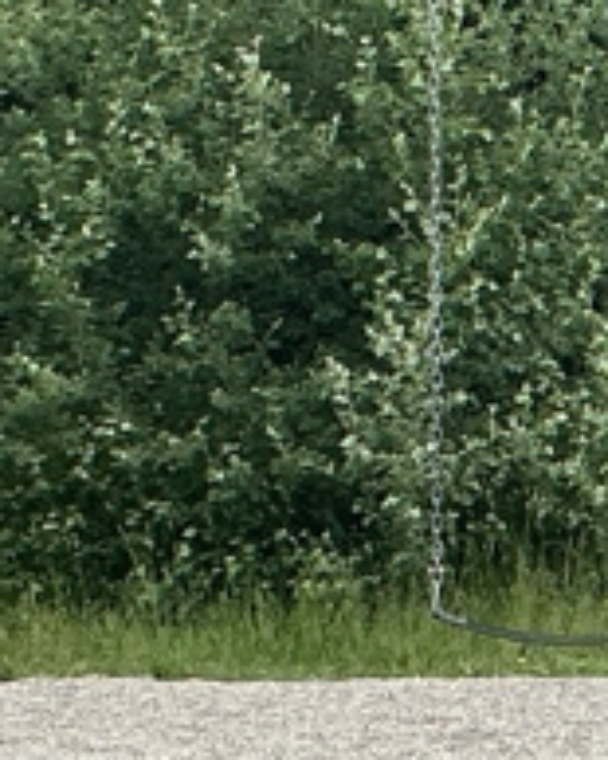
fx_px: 4210
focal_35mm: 187
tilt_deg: +3.2
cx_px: 1181
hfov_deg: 7.9
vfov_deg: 10.3
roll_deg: +1.0
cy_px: 168
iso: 25
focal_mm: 3
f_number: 1.8
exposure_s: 1/749
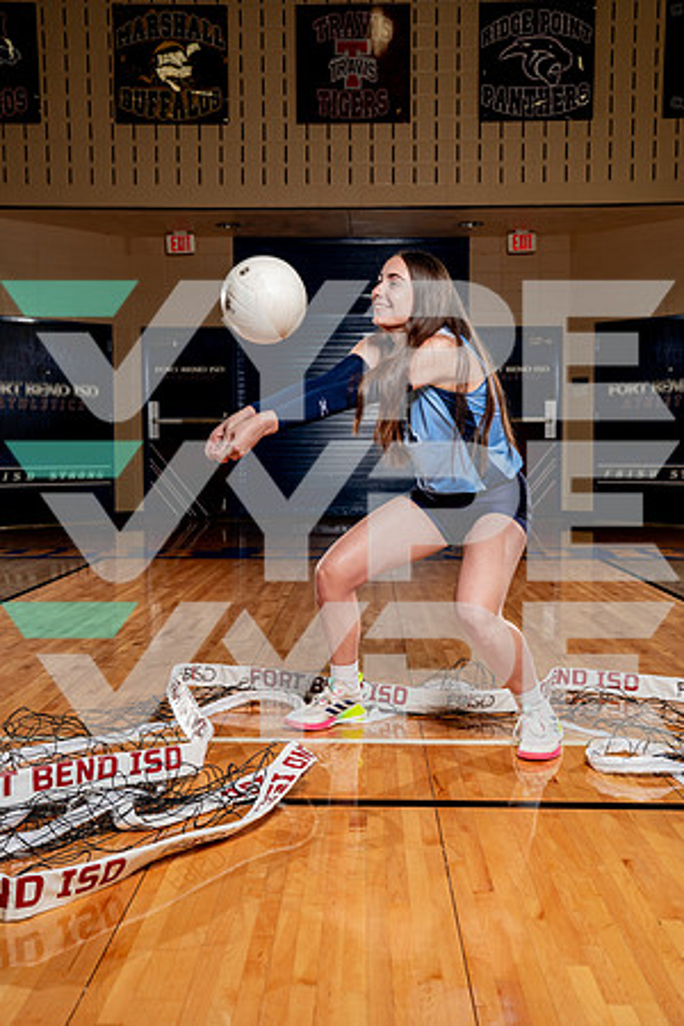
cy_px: 513
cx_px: 342
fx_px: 1140
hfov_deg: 33.4
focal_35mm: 40
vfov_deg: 48.5
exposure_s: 1/250
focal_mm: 40
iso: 200
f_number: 5.6
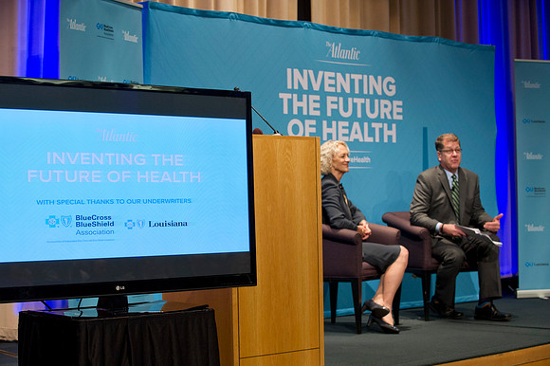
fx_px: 1069
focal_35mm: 70
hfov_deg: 28.9
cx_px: 275
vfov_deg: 19.4
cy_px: 183
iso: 2500
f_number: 4
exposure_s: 1/125
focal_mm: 70
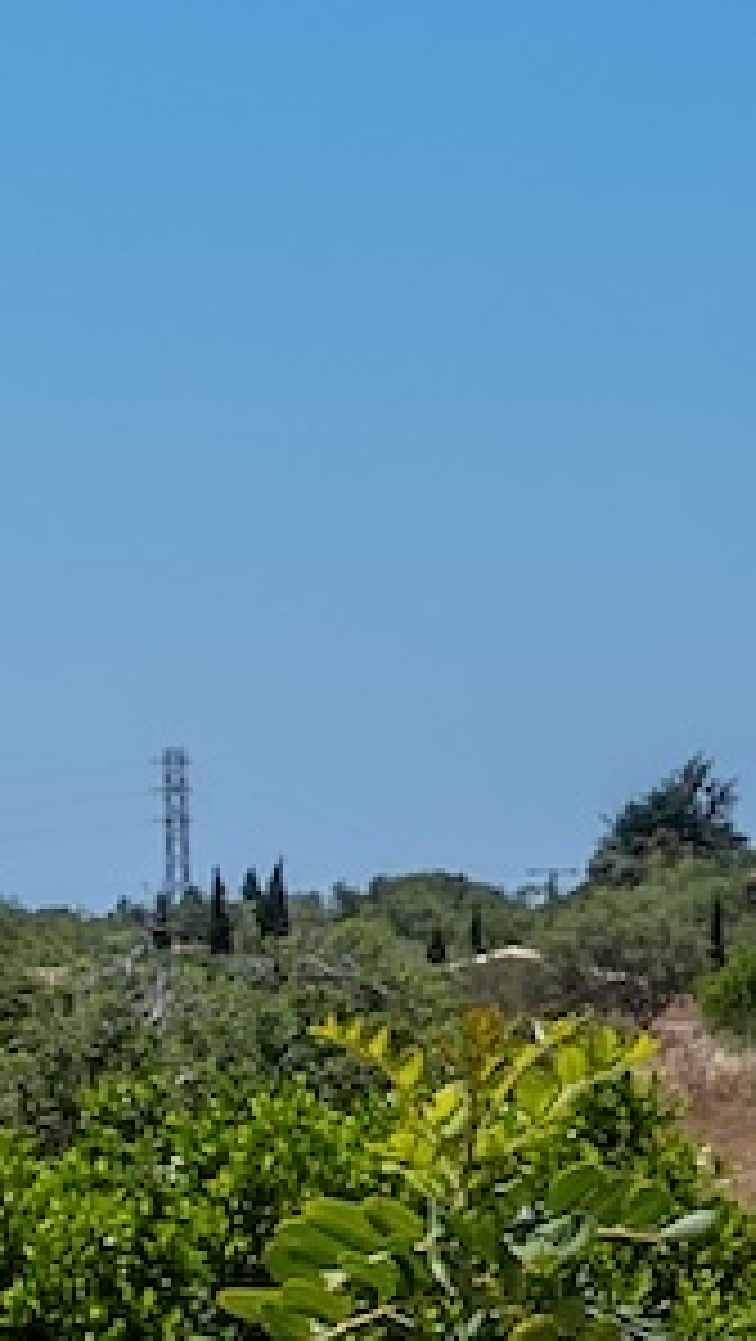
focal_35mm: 202
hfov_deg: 4.6
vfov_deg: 10.7
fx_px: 7187
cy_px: 835
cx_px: 4329
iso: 160
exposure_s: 1/1000
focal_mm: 15.1
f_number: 8
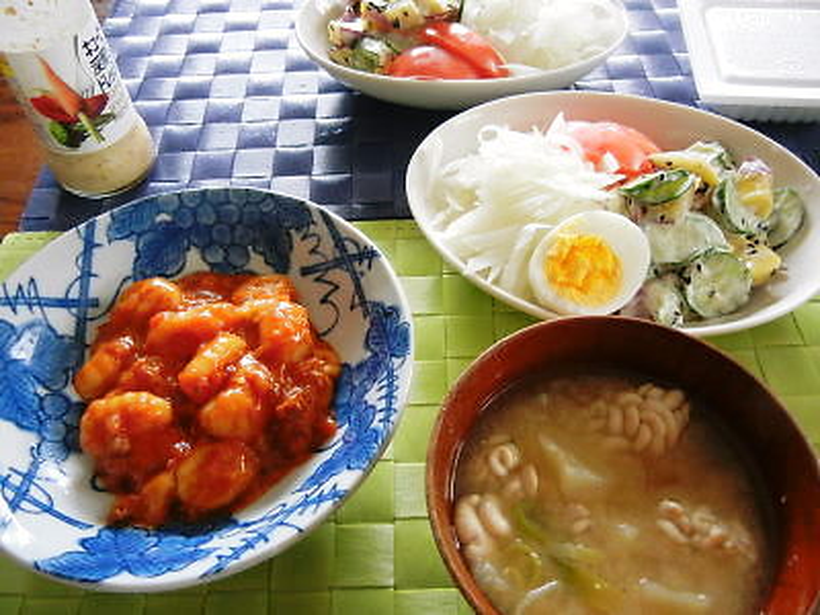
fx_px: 711
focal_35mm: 30
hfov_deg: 60.0
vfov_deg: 46.8
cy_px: 308
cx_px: 410
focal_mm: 5.4
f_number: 3.5
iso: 268
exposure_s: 1/30
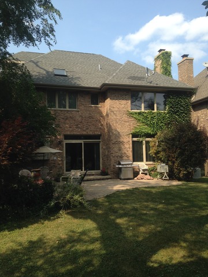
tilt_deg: +3.1
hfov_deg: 42.9
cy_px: 138
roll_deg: -0.3
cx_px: 104
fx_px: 264
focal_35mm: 33
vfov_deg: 55.4
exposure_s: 1/786
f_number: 2.4
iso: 50
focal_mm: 4.12
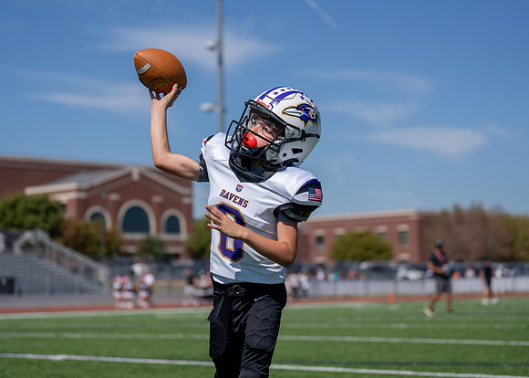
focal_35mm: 81
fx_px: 1213
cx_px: 245
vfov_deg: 17.7
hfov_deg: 24.6
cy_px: 188
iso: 125
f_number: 2.8
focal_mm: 70
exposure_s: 1/4000
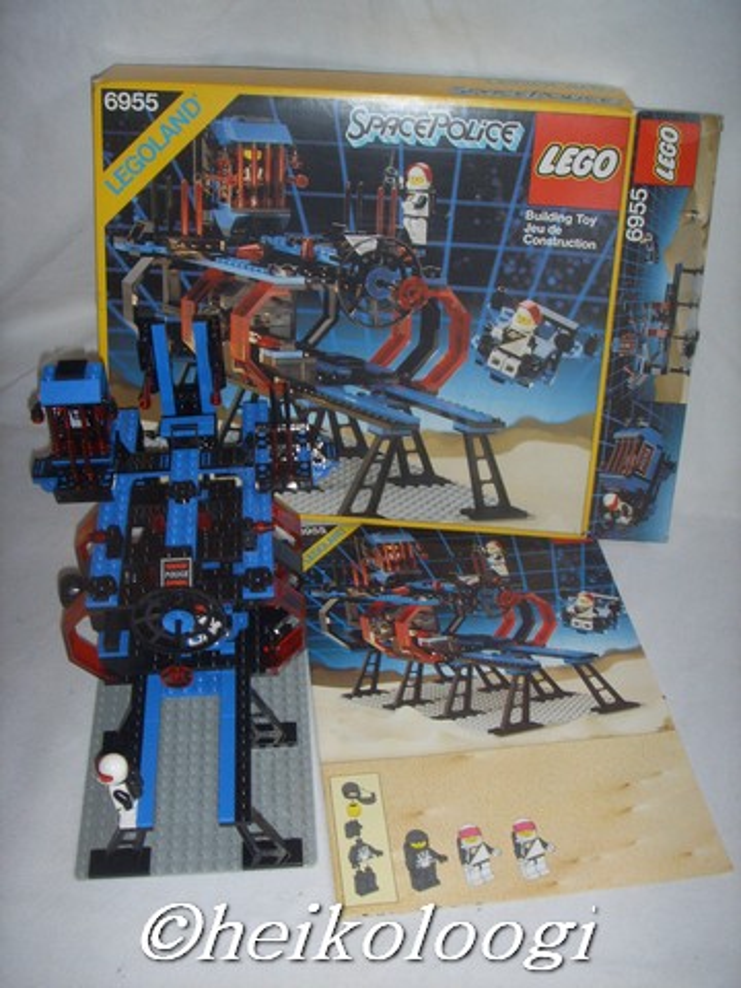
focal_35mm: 39
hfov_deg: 36.8
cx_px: 370
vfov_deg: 47.9
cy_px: 494
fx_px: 1113
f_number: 3.5
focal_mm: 6.6
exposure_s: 1/45
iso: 100
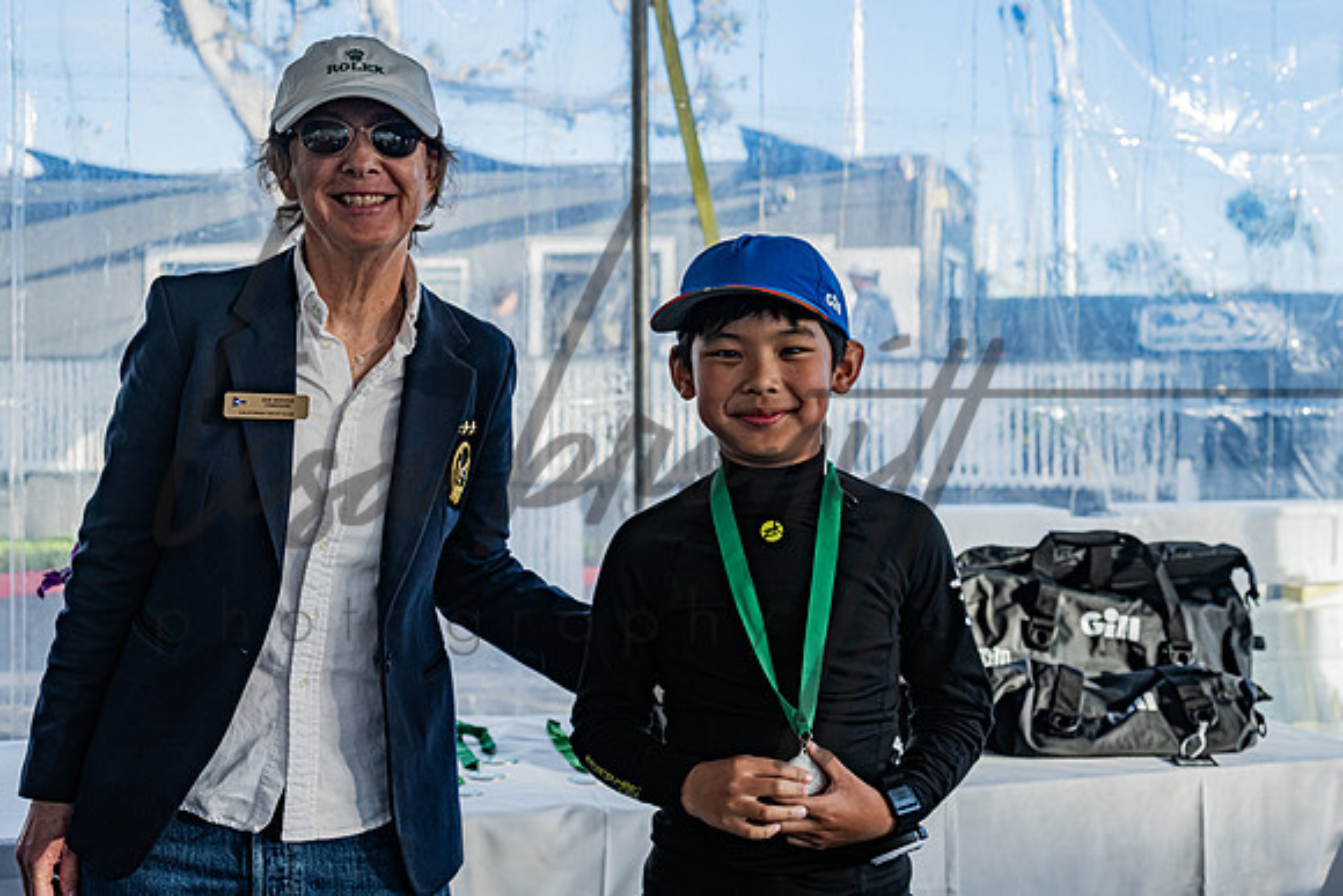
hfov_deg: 40.5
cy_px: 377
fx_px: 1817
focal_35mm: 49
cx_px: 778
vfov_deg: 27.7
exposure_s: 1/250
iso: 200
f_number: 5.3
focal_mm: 42
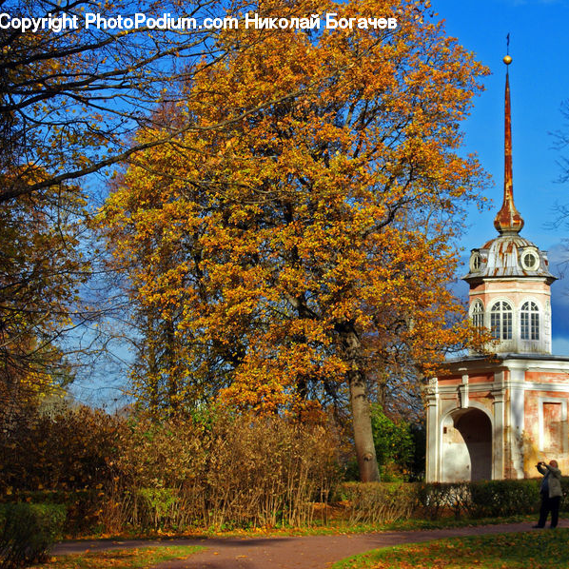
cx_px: 425
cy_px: 285
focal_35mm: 96
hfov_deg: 18.0
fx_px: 1785
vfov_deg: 18.1
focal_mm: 50
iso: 100
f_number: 8
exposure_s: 1/160
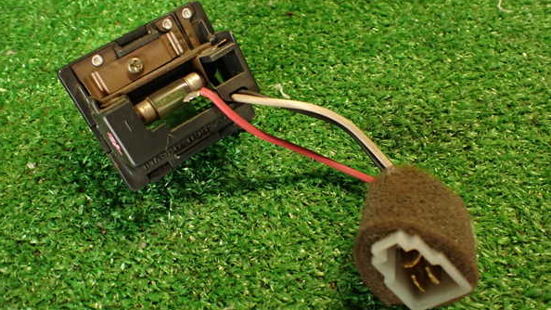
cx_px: 274
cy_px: 154
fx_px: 482
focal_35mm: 33
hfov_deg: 59.5
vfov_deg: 35.6
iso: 400
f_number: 2.3
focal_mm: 5.4
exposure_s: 1/30
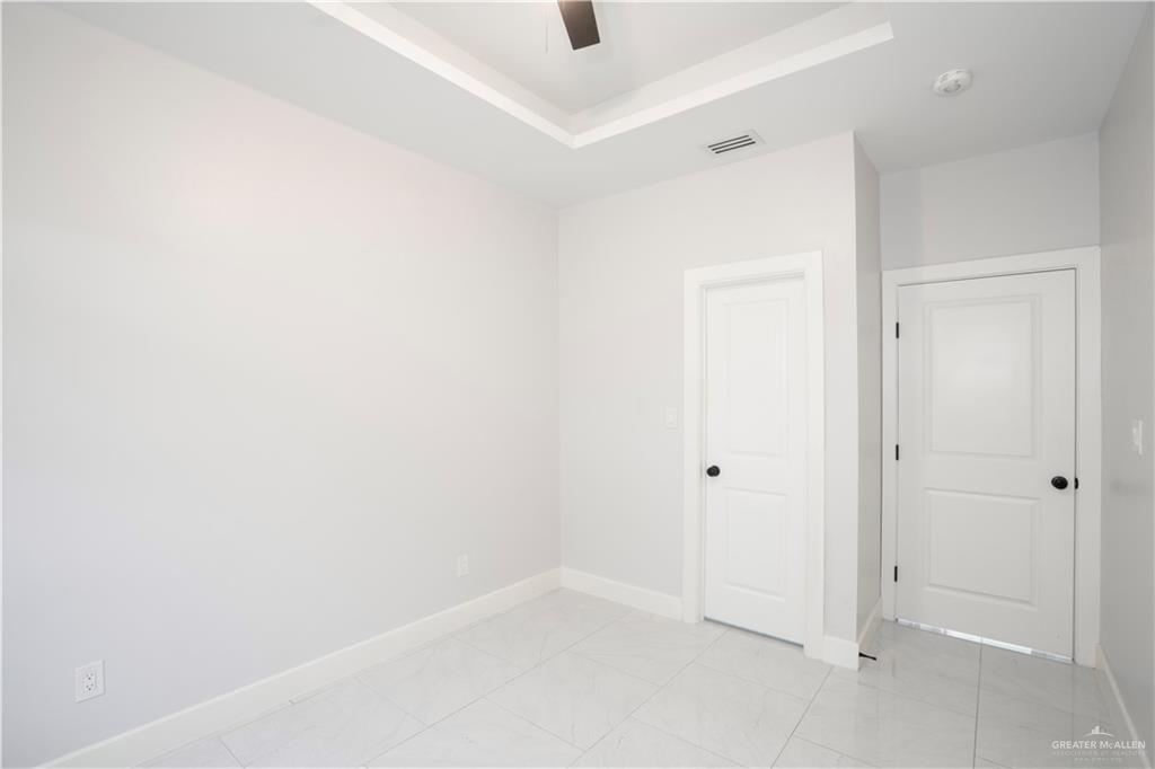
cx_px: 578
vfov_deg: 73.7
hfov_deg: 96.8
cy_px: 384
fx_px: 513
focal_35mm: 16
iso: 200
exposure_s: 1/3
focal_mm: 16
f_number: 7.1
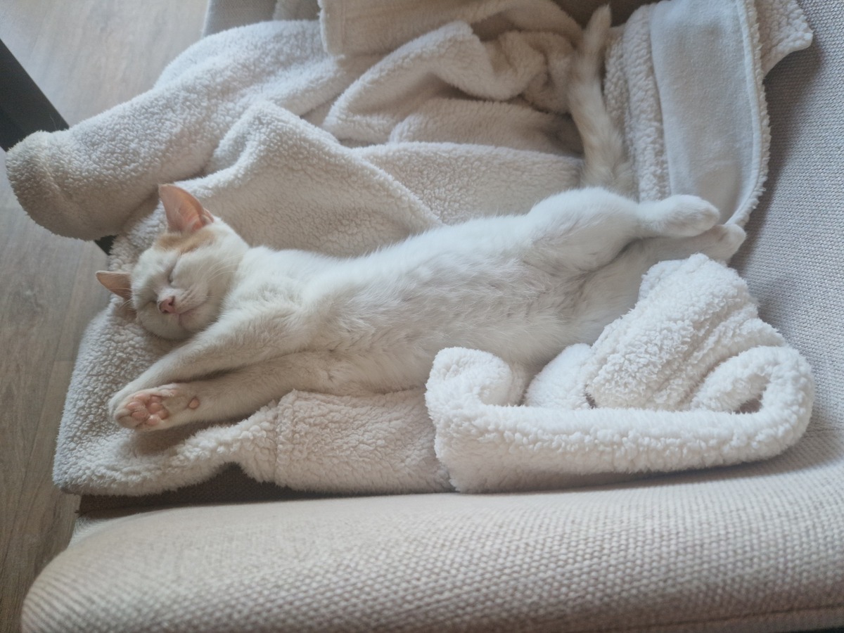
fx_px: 561
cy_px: 316
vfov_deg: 58.9
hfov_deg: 73.9
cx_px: 422
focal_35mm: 23
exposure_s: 1/50
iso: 64
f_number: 1.8
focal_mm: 5.4
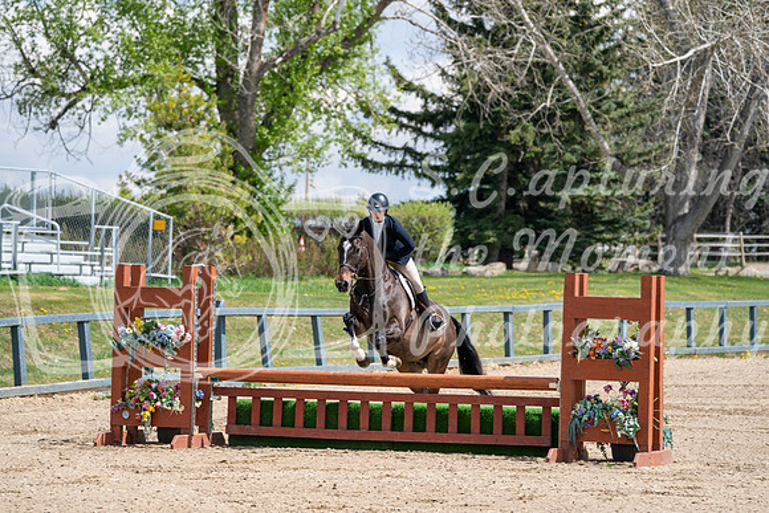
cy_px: 256
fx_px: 3953
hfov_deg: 11.1
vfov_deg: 7.4
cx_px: 384
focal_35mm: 185
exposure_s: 1/400
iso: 100
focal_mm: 185
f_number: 5.6
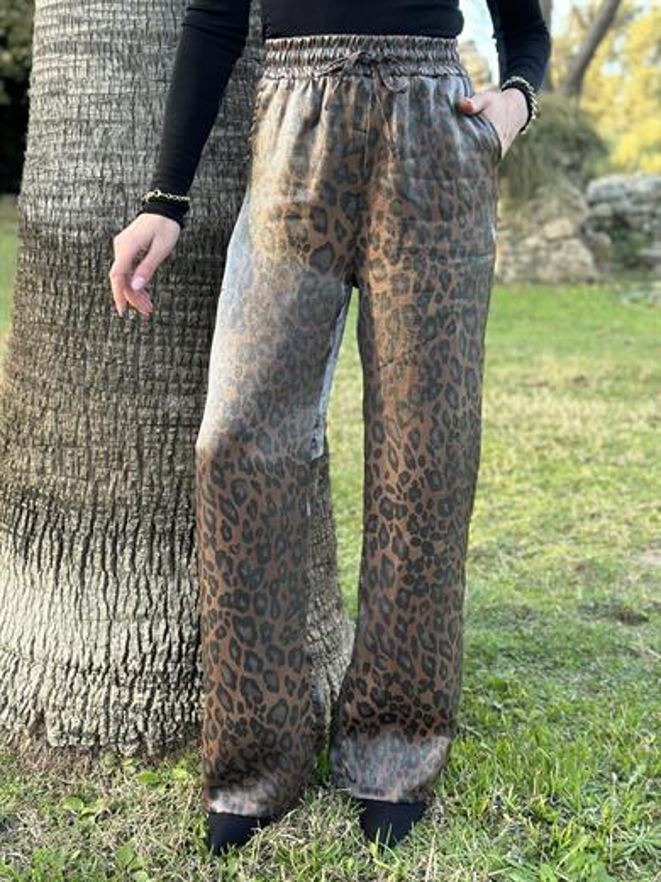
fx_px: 1222
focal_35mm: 48
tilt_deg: -8.2
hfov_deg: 30.3
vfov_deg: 39.7
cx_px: 330
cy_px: 441
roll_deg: -1.5
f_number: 1.78
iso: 100
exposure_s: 1/171
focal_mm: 6.86
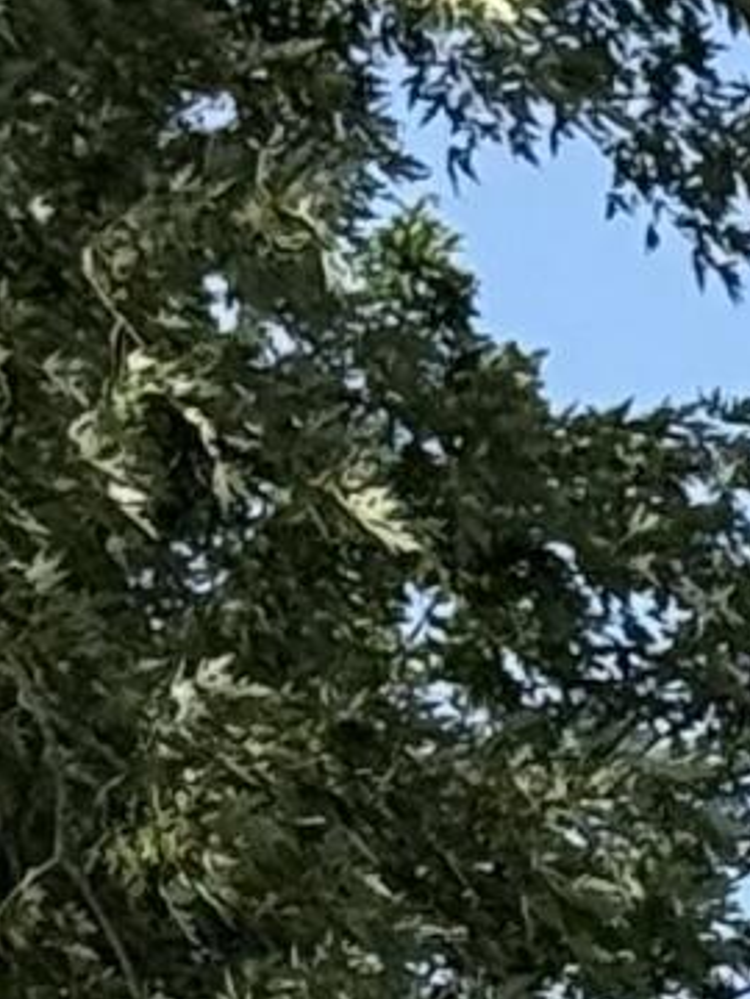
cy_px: 2930
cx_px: 2447
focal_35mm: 400
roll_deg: -0.1
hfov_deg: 3.6
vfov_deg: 4.7
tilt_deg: +1.3
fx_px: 11555
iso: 64
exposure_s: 1/2667
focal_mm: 6.76
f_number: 1.78
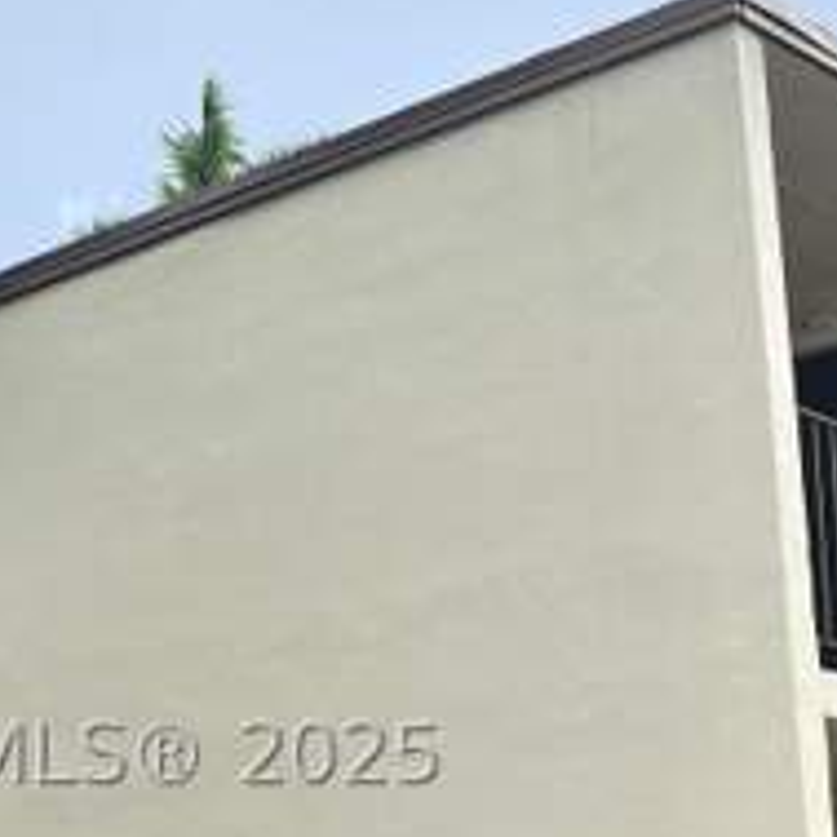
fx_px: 2134
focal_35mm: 78
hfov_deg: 21.8
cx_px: 128
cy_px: 753
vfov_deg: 21.7
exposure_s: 1/1182
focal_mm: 4.2
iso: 32
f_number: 1.6
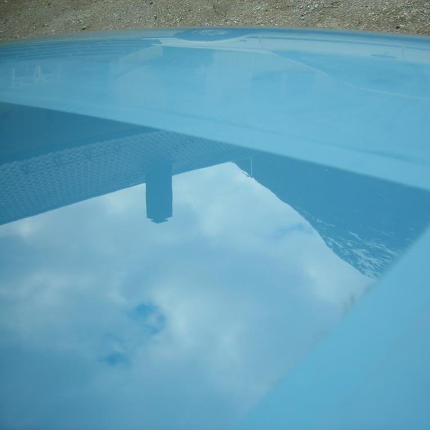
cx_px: 279
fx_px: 632
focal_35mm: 45
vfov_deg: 37.6
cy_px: 214
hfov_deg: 37.2
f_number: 3.2
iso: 50
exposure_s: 1/224
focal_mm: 6.3
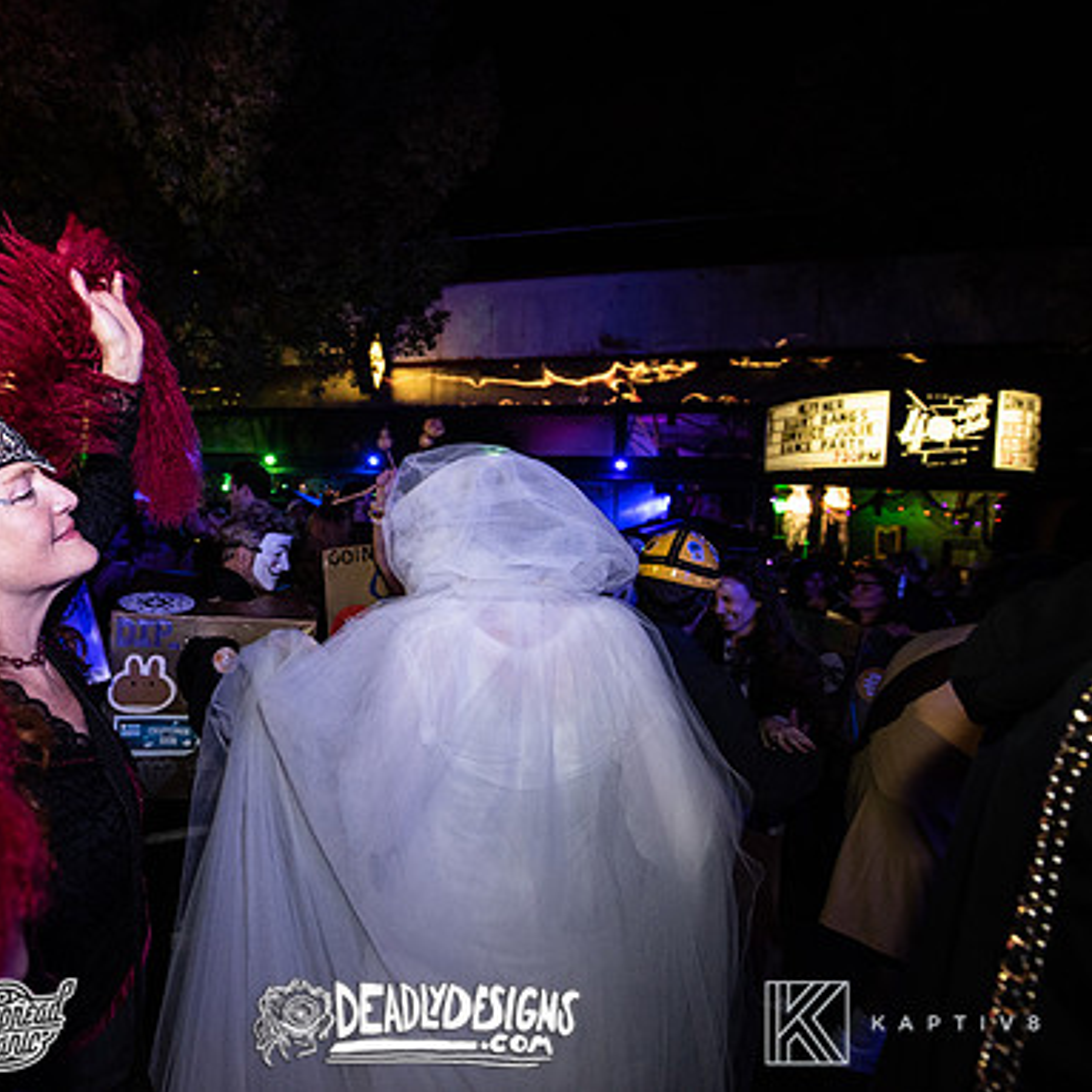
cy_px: 543
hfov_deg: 76.8
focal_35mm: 18
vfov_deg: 80.7
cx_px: 322
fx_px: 642
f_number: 3.5
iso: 2000
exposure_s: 1/80
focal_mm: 14
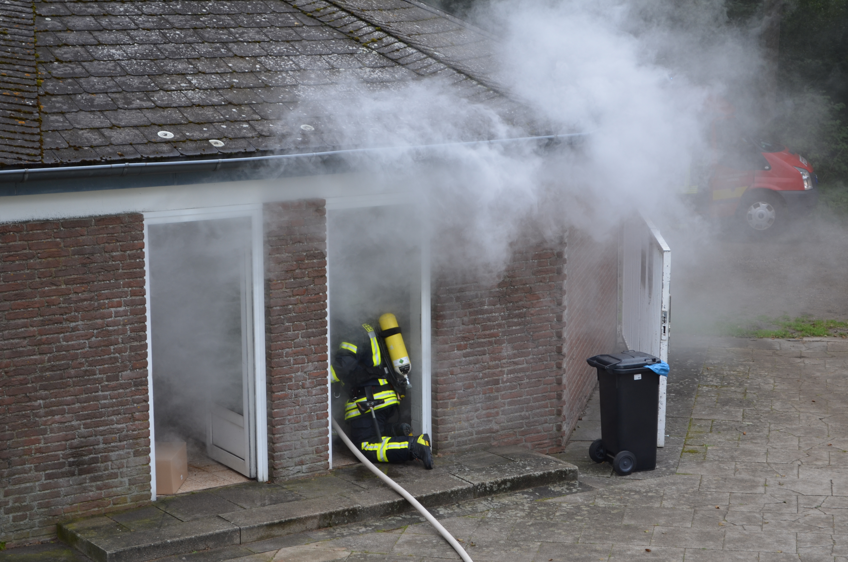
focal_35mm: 82
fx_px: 1939
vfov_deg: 16.5
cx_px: 424
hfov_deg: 24.7
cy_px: 281
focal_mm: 55
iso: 200
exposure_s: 1/160
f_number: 6.3
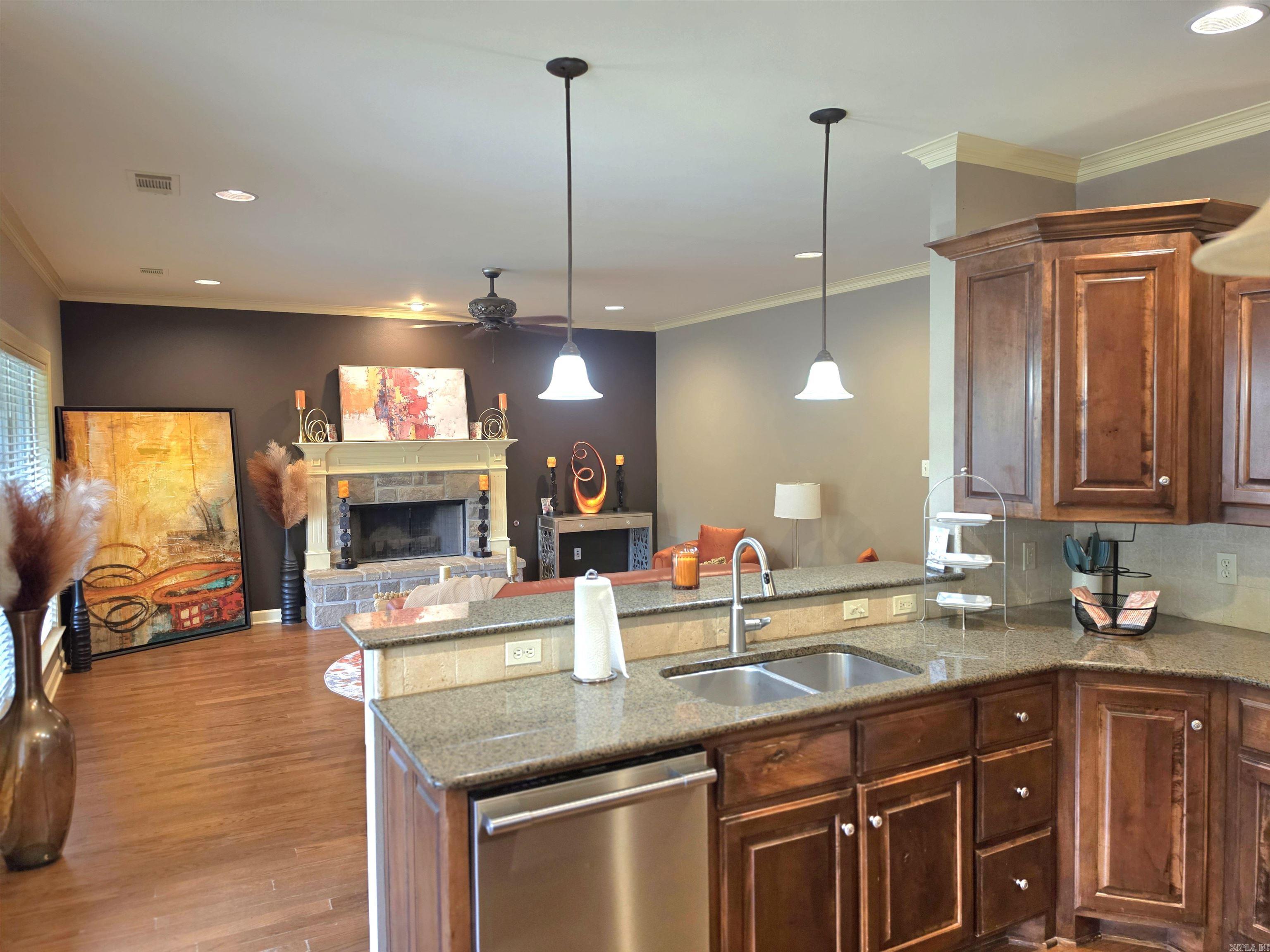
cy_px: 476
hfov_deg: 73.9
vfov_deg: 58.9
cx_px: 635
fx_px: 844
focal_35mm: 23
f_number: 1.4
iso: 400
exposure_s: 1/120
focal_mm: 6.5
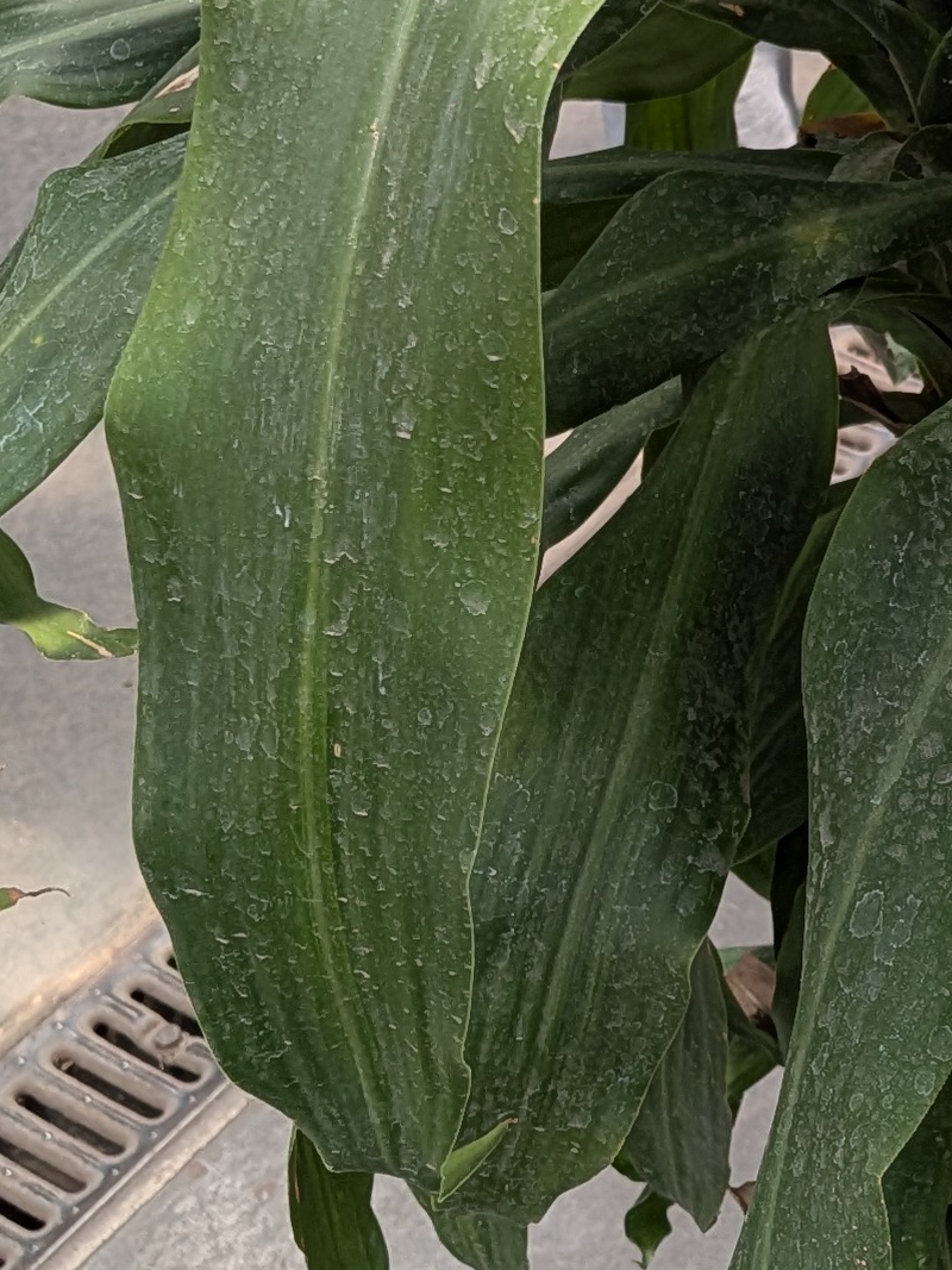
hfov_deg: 15.4
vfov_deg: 21.2
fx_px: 3301
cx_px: 1314
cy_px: 100
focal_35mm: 90
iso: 30
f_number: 1.7
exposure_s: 1/180
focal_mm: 4.53
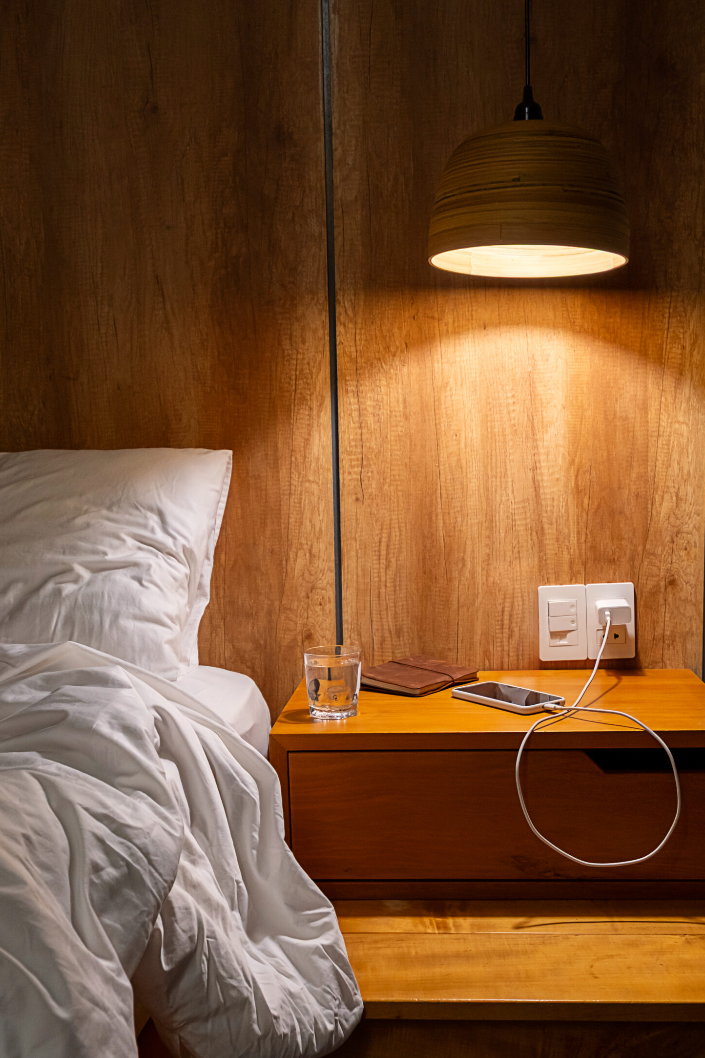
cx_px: 396
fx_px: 1146
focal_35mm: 39
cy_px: 614
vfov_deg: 49.4
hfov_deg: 34.2
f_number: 4
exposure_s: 1/15
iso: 500
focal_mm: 21.9
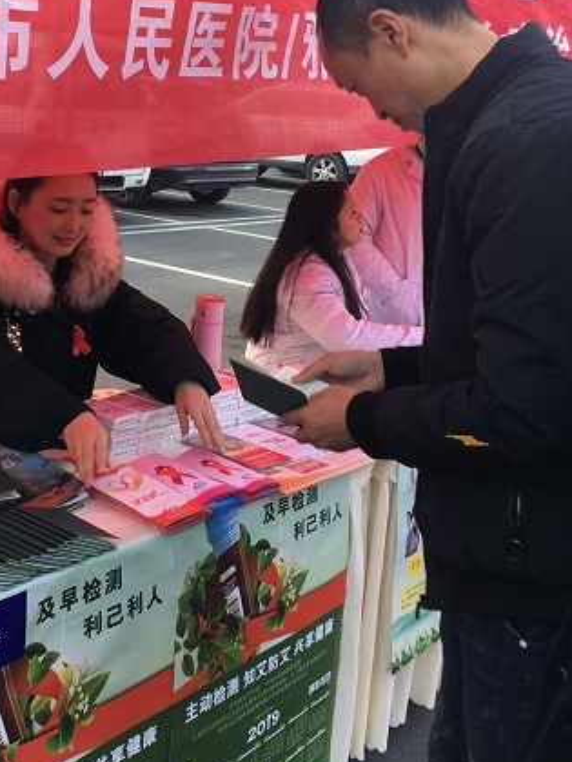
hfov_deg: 31.1
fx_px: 1013
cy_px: 288
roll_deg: -4.2
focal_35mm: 46
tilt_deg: -11.3
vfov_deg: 41.0
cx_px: 158
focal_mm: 4.15
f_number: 2.2
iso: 25
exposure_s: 1/100
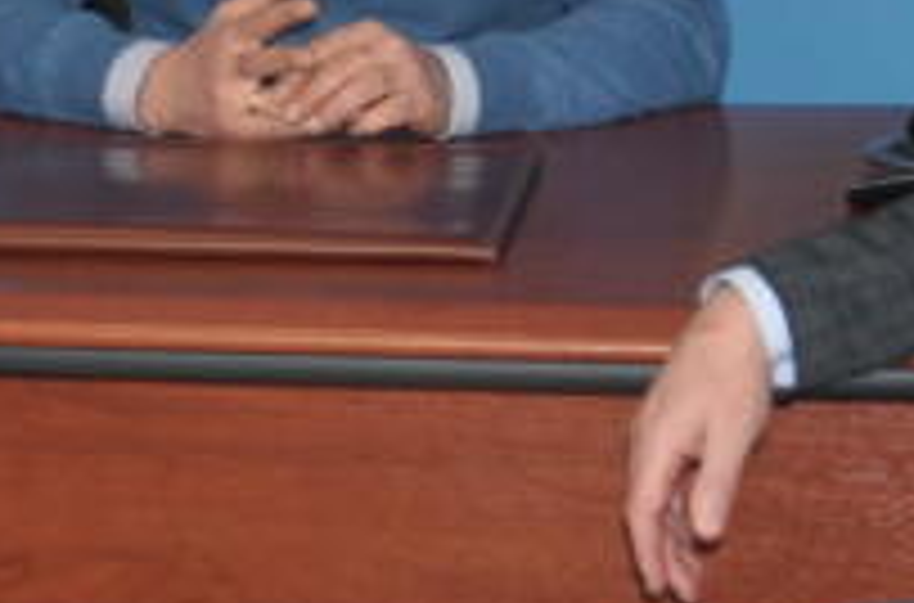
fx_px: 4050
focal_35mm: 160
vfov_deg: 8.3
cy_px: -344
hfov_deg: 12.4
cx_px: -374
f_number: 3.5
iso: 200
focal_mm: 18
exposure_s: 1/200
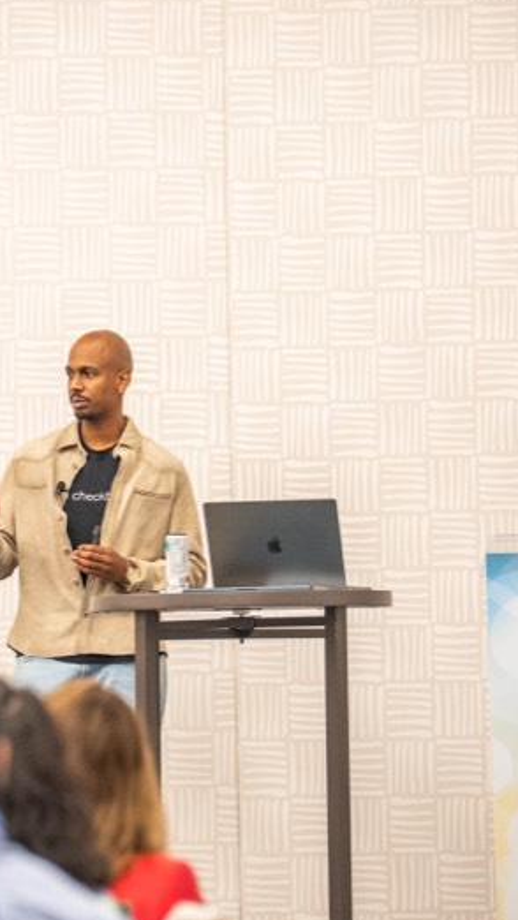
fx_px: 5245
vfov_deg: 10.0
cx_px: 177
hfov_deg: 5.7
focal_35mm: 215
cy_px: 442
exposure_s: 1/400
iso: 2500
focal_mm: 119
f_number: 2.8
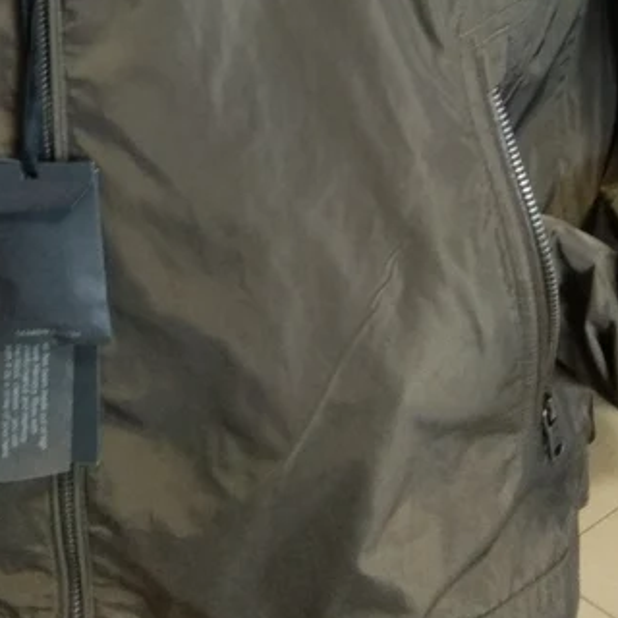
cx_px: 226
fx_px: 1172
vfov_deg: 25.6
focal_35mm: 58
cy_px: -174
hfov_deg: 29.4
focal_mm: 3.57
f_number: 2
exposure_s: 1/17
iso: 800
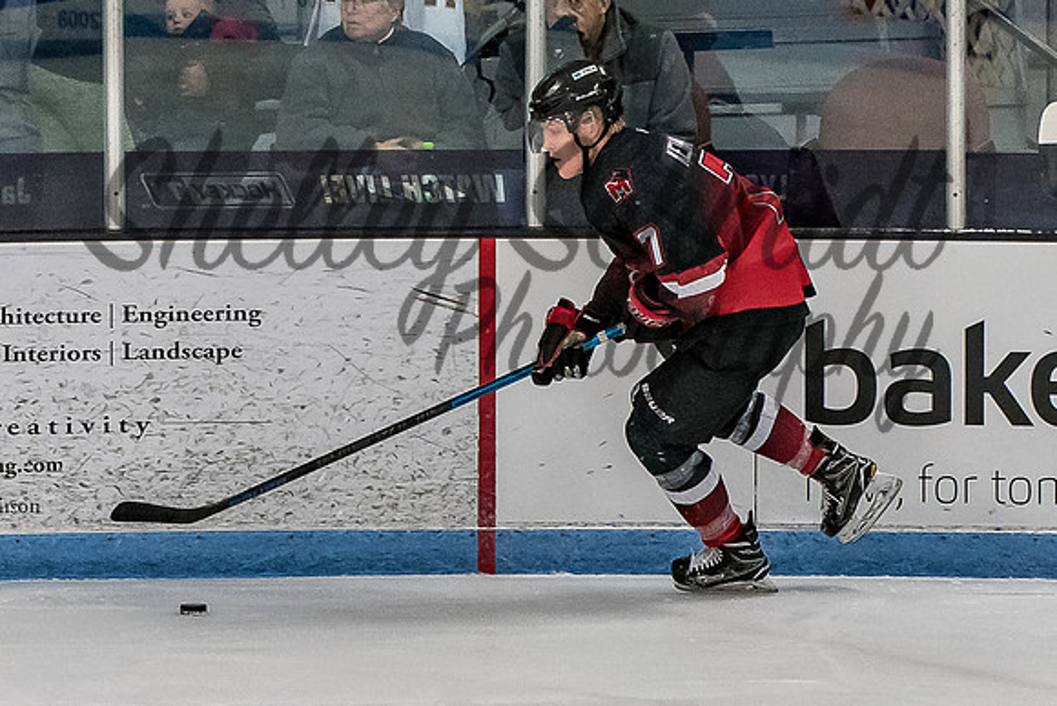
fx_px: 9573
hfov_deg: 6.3
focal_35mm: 326
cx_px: 735
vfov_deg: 4.2
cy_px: 369
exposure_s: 1/800
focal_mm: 82
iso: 1600
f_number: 3.5
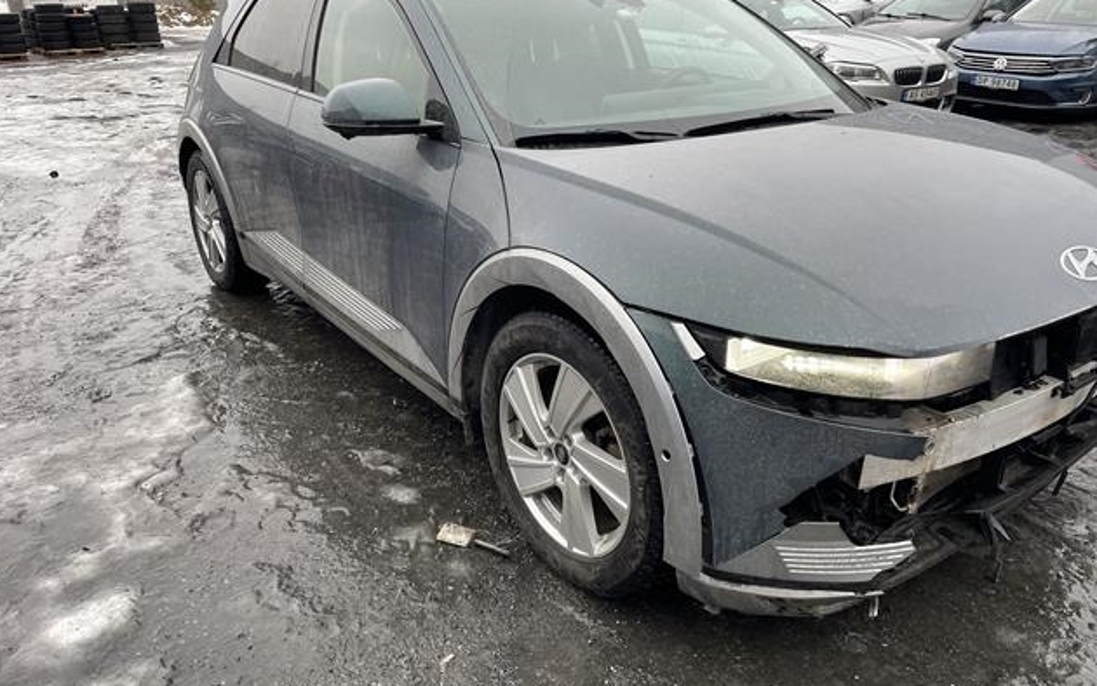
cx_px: 547
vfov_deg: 44.6
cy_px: 345
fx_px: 837
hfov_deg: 66.5
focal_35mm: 28
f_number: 1.6
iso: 80
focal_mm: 4.2
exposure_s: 1/119
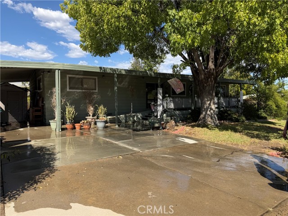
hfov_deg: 71.6
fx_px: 200
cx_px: 144
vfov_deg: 56.8
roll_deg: +1.1
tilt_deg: -2.1
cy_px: 108
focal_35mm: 24
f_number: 1.78
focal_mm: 6.76
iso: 80
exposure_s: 1/2907
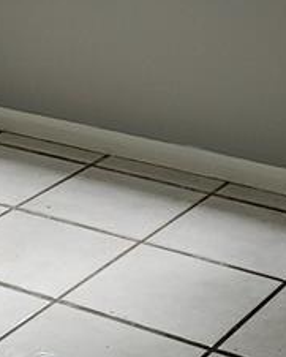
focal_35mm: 119
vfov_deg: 16.0
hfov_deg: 12.8
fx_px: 1258
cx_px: 19
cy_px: 55
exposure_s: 1/60
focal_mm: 6.3
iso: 40
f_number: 1.7
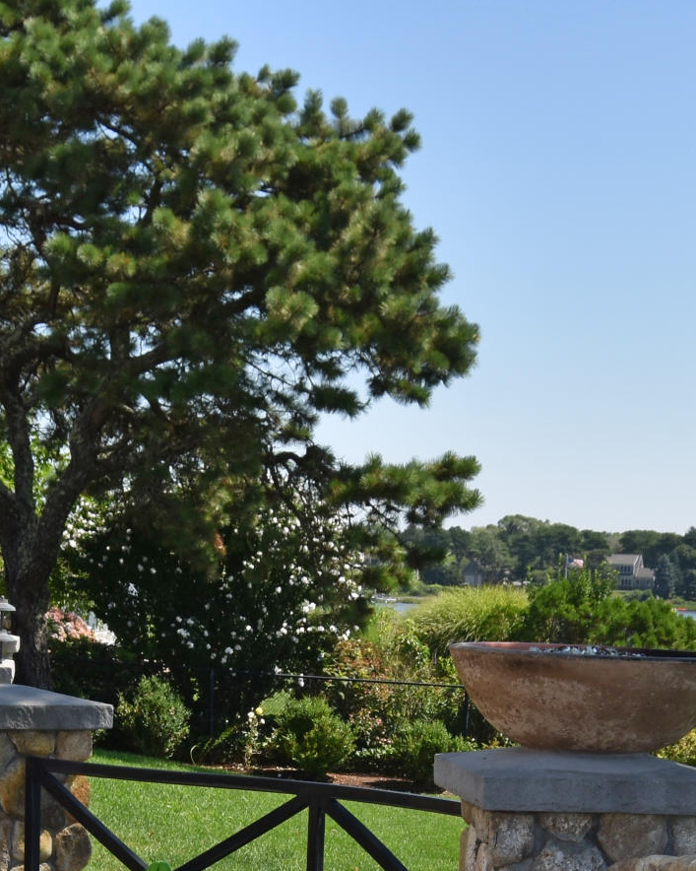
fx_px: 2215
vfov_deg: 21.1
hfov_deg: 17.9
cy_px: 974
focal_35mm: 86
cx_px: 344
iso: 100
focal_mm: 18
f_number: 8
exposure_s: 1/250
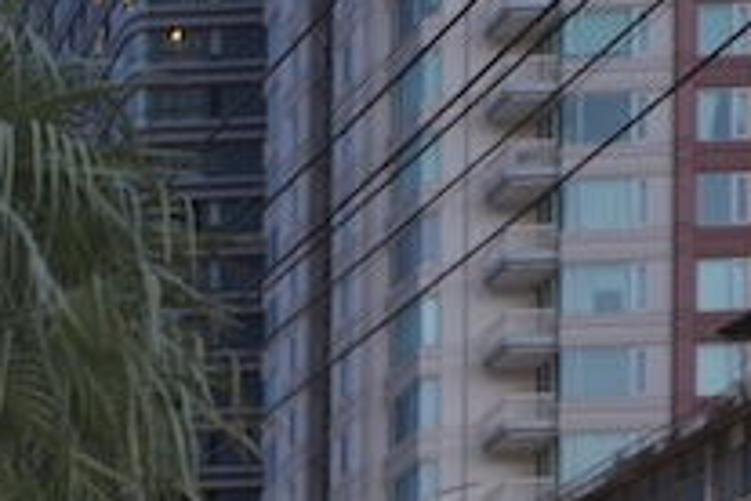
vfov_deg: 10.7
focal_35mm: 110
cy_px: 1176
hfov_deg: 14.5
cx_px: -863
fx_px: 2295
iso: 320
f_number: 8
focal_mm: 19
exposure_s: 1/2
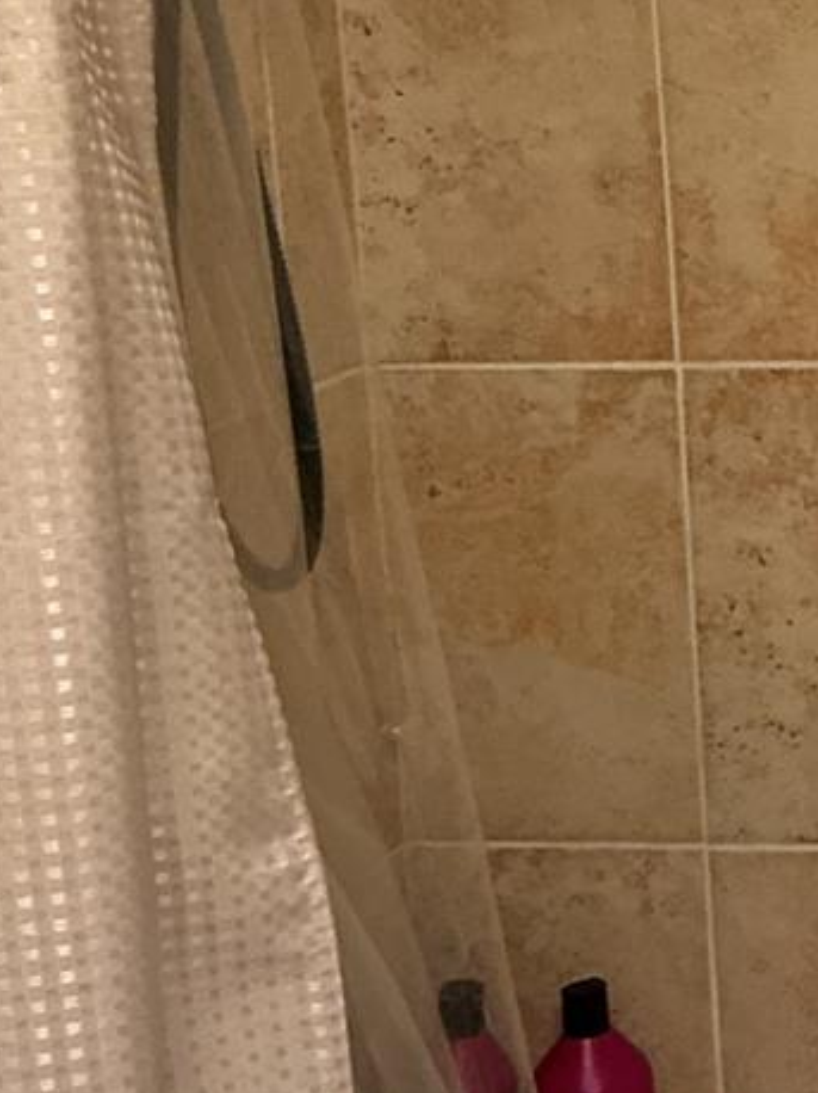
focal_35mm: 95
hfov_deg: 14.3
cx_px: 1325
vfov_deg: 20.5
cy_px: 317
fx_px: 2996
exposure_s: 1/60
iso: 125
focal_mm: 3
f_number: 1.8
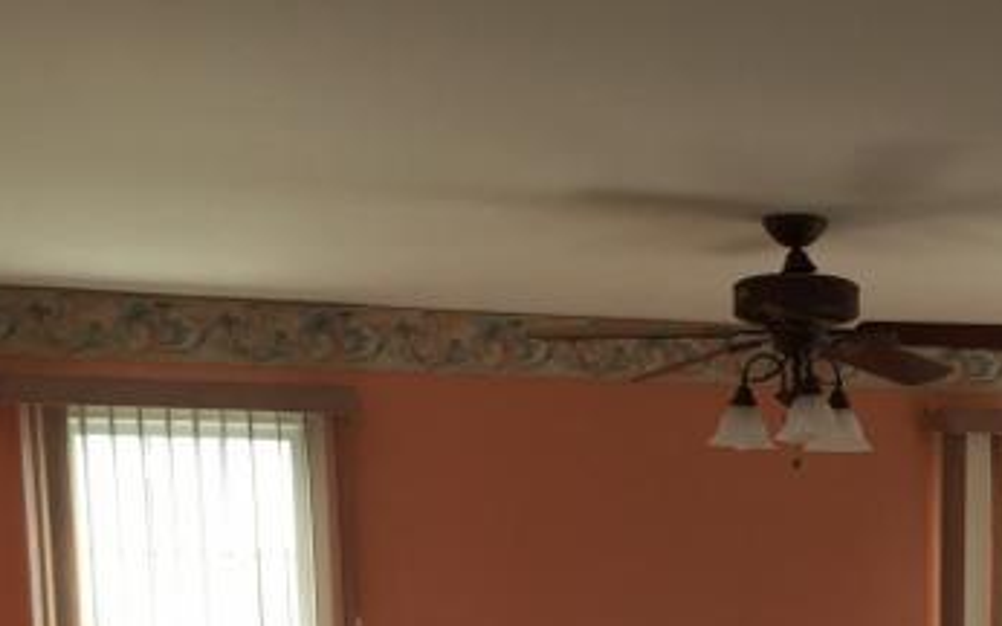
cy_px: 861
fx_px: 1938
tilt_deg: -8.0
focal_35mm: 71
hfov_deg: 28.1
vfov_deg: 17.0
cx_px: 854
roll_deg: -0.7
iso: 40
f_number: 2.2
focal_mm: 4.15
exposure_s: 1/60
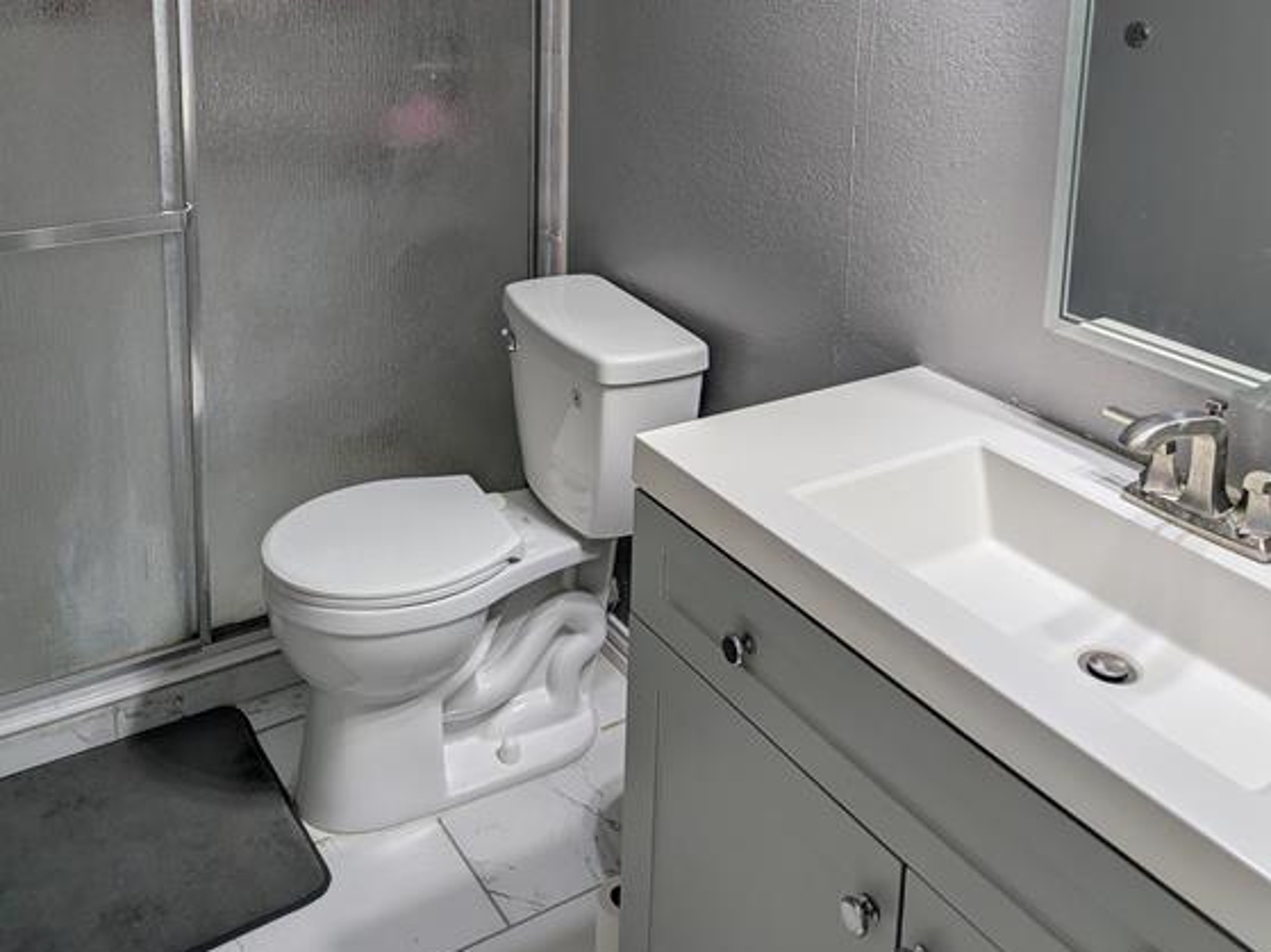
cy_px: 127
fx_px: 1211
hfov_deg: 55.4
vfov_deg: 40.3
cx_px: 621
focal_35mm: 33
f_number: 1.85
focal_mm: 6.81
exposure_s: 1/66.7
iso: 43
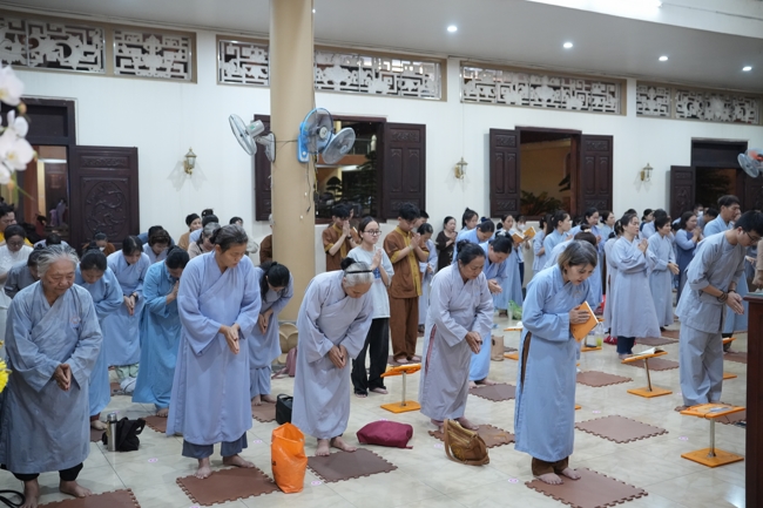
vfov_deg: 37.8
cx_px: 382
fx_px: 742
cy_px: 254
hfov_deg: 54.4
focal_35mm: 35
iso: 4000
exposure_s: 1/125
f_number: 2.8
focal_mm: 35
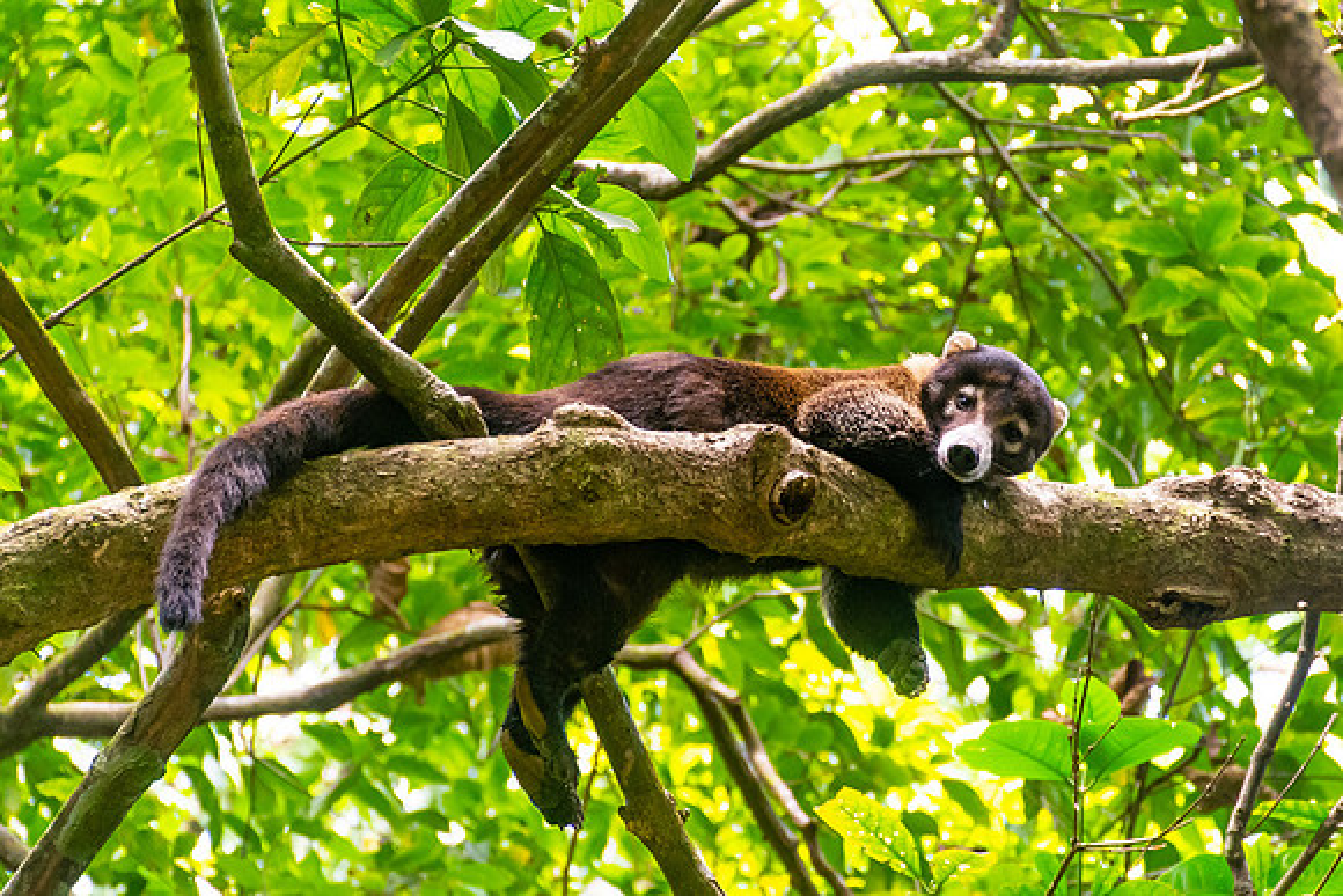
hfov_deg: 9.8
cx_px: 943
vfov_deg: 6.6
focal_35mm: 209
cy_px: 408
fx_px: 7807
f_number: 5.3
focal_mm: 95
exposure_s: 1/160
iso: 1000
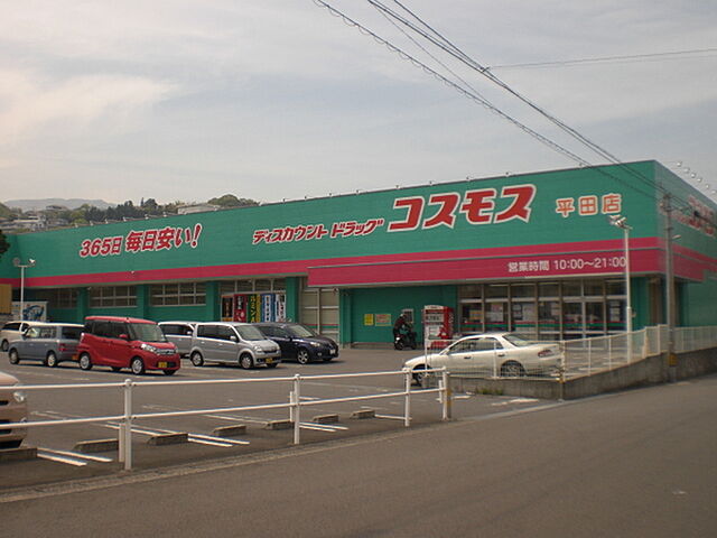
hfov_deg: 49.0
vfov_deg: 37.7
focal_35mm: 38
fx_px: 787
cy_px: 269
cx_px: 358
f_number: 4.4
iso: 50
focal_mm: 6.3
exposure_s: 1/500
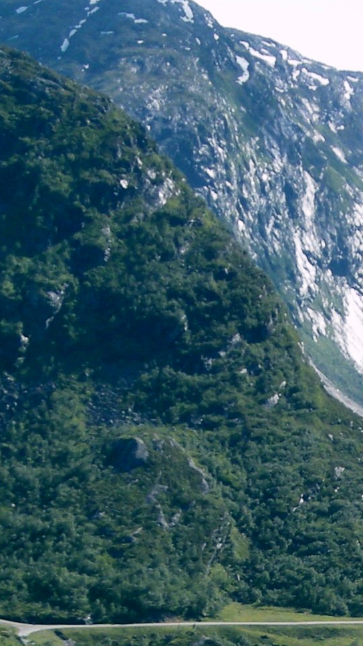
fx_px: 2207
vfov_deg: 16.4
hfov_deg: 9.3
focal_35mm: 129
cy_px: 571
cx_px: 419
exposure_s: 1/223
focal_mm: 5.7
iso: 64
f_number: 5.7
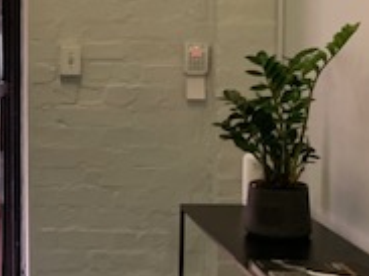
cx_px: -119
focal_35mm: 91
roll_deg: +0.1
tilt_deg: -1.0
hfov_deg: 19.7
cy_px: 95
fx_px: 969
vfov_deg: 16.2
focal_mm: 4.25
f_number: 1.8
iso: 200
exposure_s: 1/50
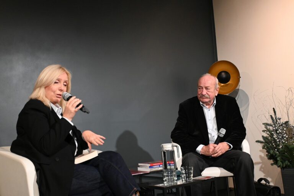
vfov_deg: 31.9
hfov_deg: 46.4
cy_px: 98
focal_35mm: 42
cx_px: 147
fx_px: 343
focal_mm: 28
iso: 2200
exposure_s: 1/50
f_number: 4.5
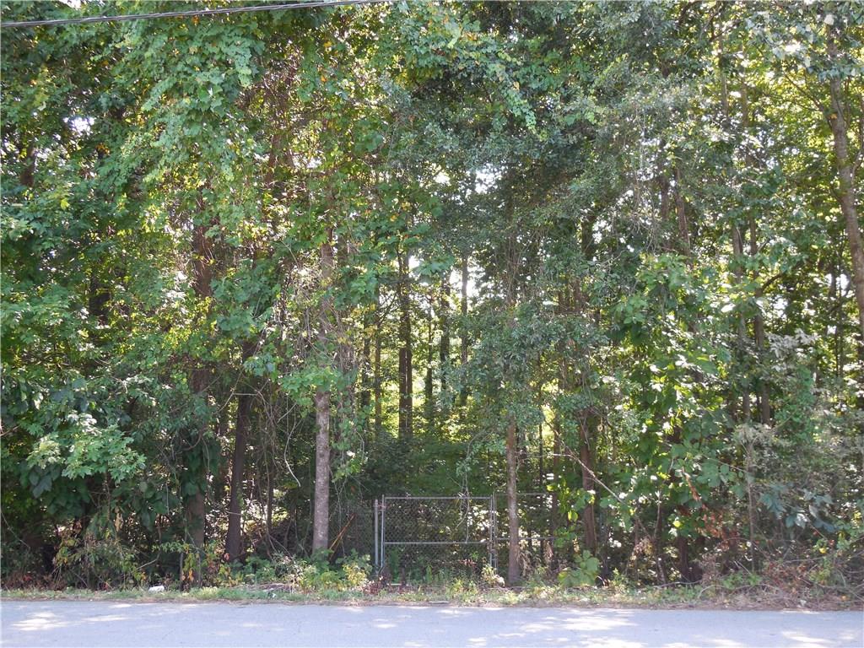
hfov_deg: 46.8
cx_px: 432
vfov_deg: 36.0
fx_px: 998
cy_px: 324
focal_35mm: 40
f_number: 3.6
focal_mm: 7.1
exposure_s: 1/50
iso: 125
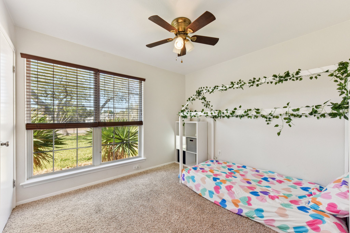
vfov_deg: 81.2
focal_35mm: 14
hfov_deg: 104.3
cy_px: 116
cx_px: 175
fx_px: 136
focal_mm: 14
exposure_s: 1/125
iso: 800
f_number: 8
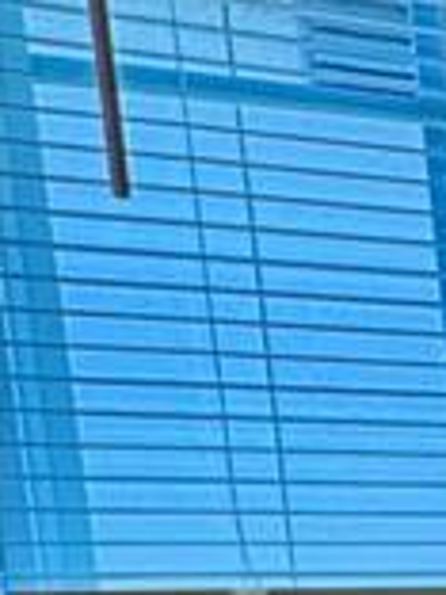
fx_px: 1855
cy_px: 786
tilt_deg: -7.7
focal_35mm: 108
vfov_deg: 17.1
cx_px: 1708
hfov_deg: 8.4
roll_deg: +2.1
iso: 125
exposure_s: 1/120
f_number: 2.2
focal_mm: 2.22
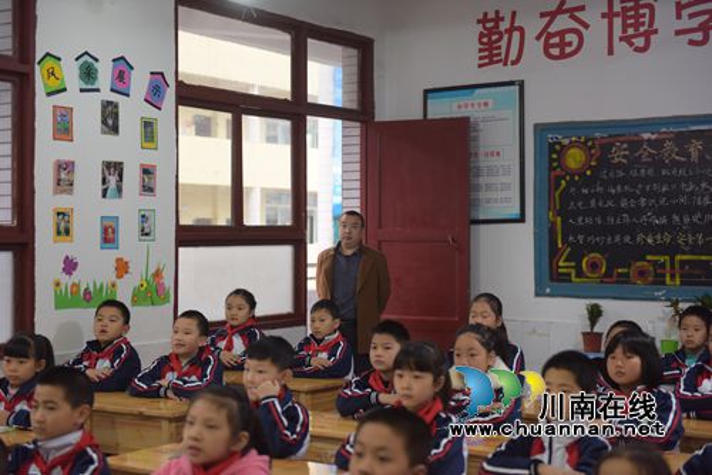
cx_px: 356
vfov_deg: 23.4
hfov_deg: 34.5
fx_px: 1148
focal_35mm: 58
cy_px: 238
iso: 1600
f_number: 2.8
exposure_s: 1/160
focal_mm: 58
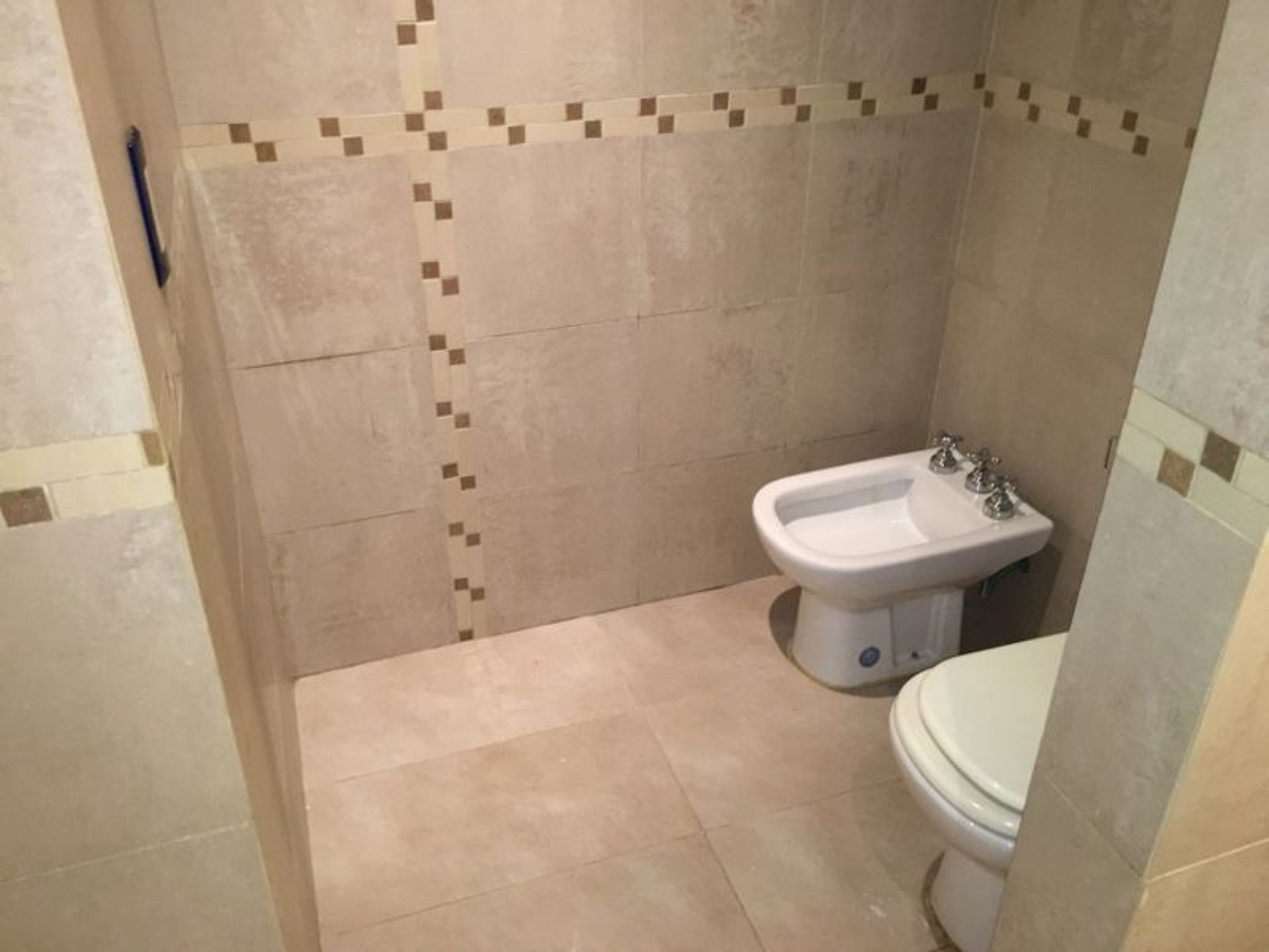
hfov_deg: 61.7
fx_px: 1063
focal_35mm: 29
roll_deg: -0.6
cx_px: 634
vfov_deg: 48.2
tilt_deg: -29.8
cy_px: 476
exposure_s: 1/25
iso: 100
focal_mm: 4.15
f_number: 2.2
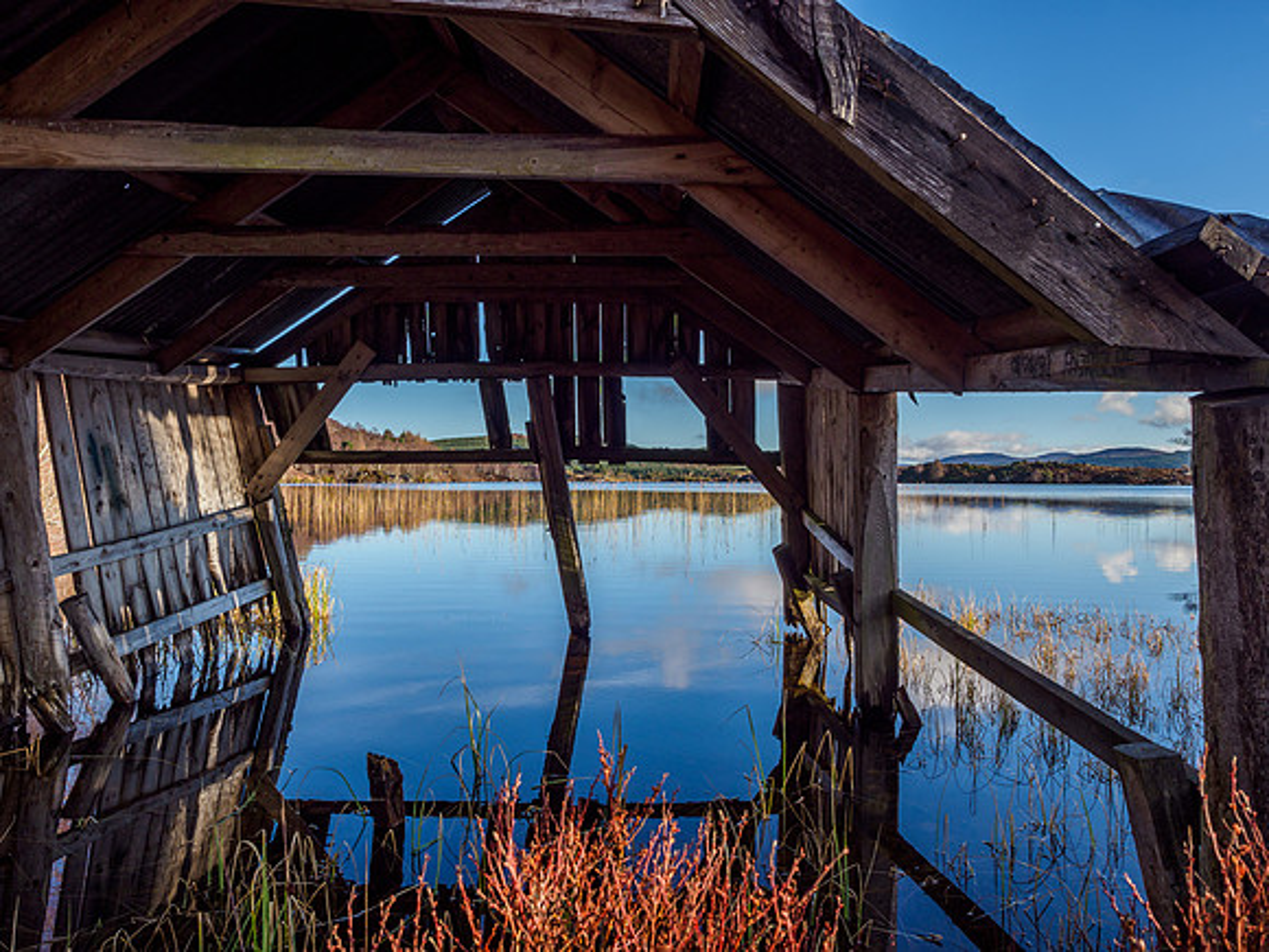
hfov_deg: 71.6
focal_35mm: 24
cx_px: 634
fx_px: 880
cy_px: 476
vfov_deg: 56.8
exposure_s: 1/125
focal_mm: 12
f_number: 7.1
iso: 200
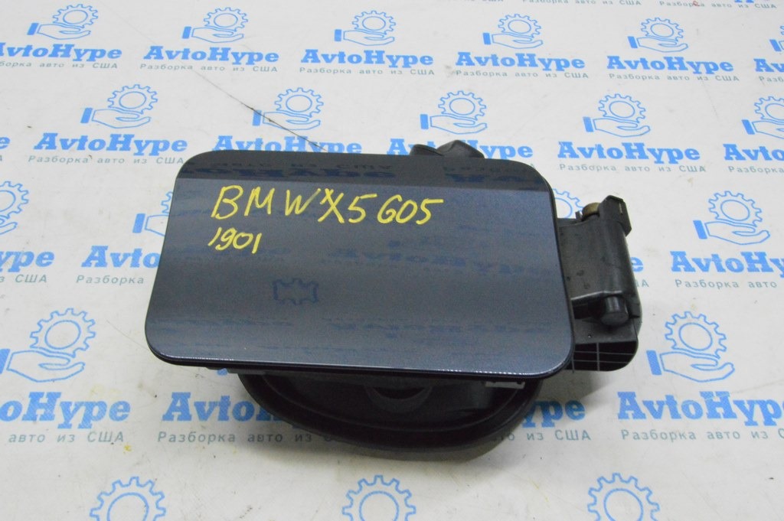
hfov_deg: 57.3
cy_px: 260
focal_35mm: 33
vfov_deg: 39.9
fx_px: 718
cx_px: 392
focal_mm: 22
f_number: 20
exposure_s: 1/20
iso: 6400
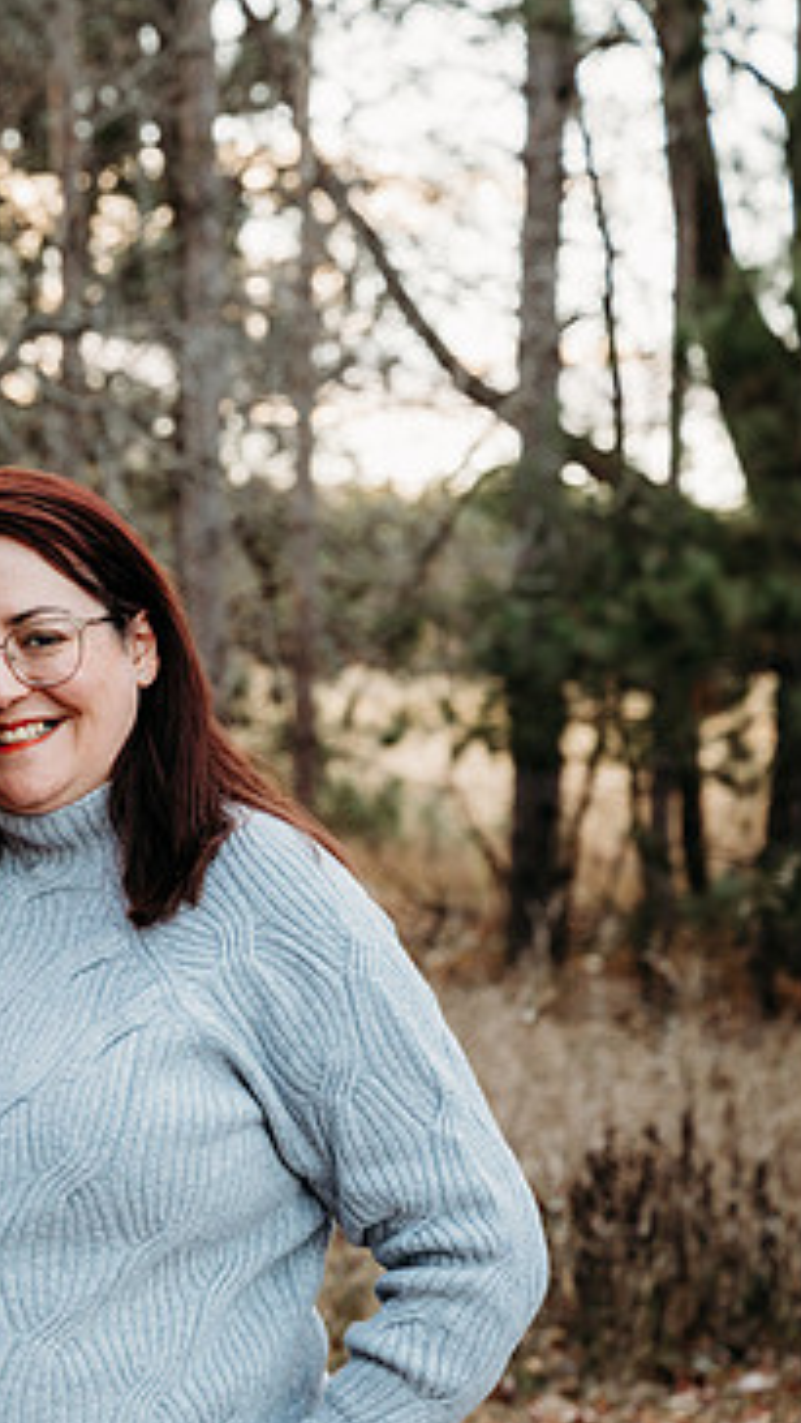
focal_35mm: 117
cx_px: -293
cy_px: 717
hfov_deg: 10.1
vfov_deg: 18.3
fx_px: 4414
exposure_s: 1/200
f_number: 5
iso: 640
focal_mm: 70
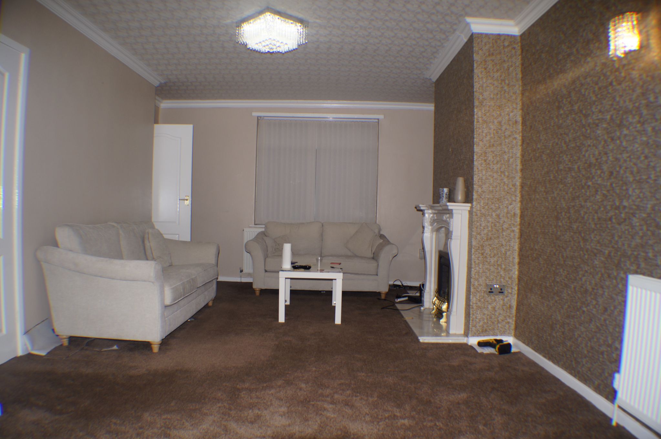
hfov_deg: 62.0
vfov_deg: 43.5
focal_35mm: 30
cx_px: 330
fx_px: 550
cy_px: 220
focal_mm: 20
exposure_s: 1/60
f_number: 4
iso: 100
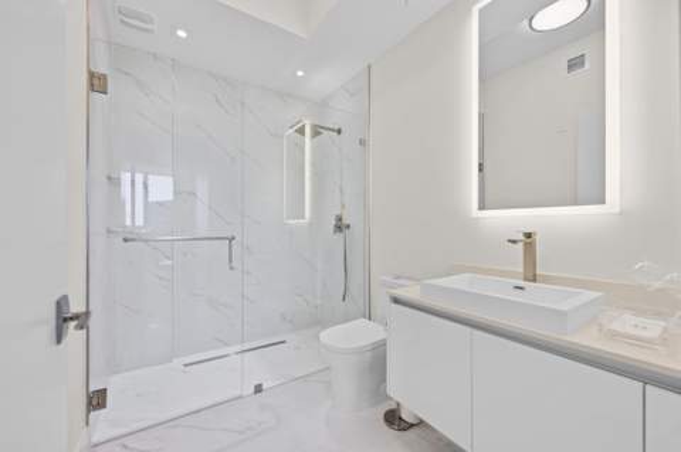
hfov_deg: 104.3
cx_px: 340
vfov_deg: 81.1
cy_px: 226
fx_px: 265
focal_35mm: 14
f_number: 8
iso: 125
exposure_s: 1/8
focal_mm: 14
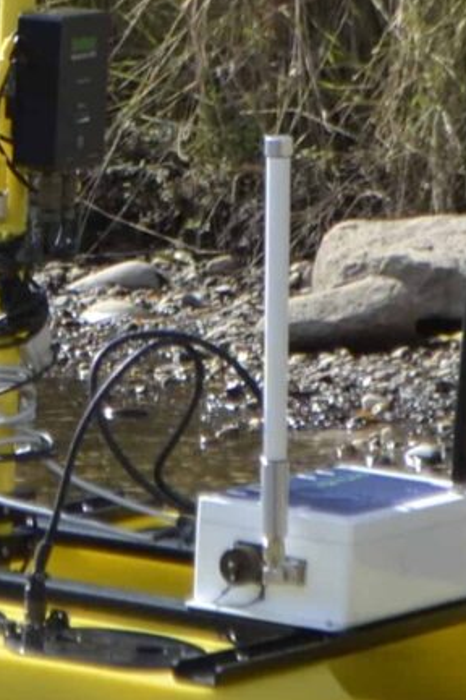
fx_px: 8970
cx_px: -214
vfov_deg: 4.5
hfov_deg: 3.0
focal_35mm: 462
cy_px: -80
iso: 100
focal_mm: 52
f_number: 8
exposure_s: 1/250
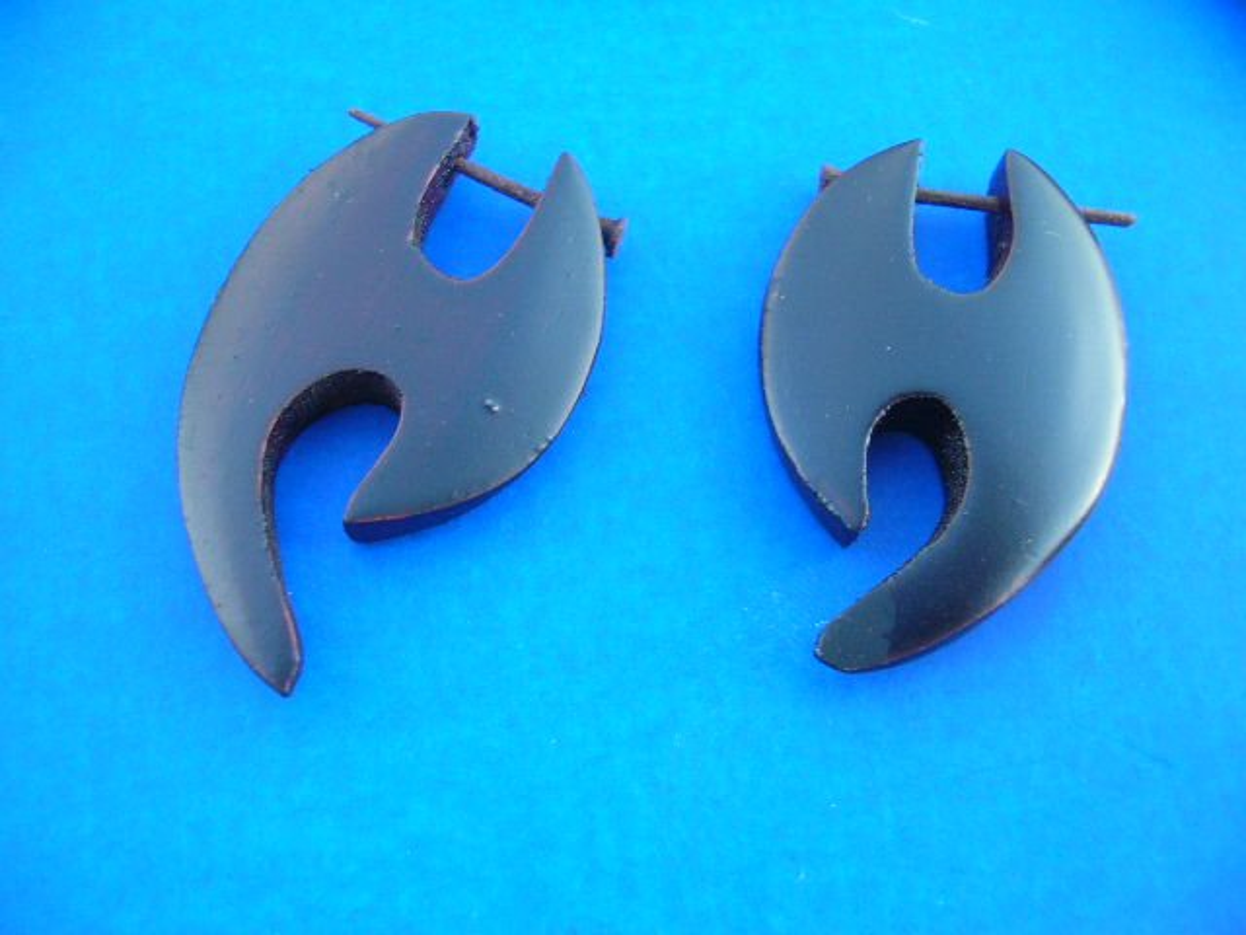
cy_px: 468
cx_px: 623
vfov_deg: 40.7
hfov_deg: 52.6
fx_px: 1260
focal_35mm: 35
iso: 50
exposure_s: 1/32.6
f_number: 2.8
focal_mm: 5.8
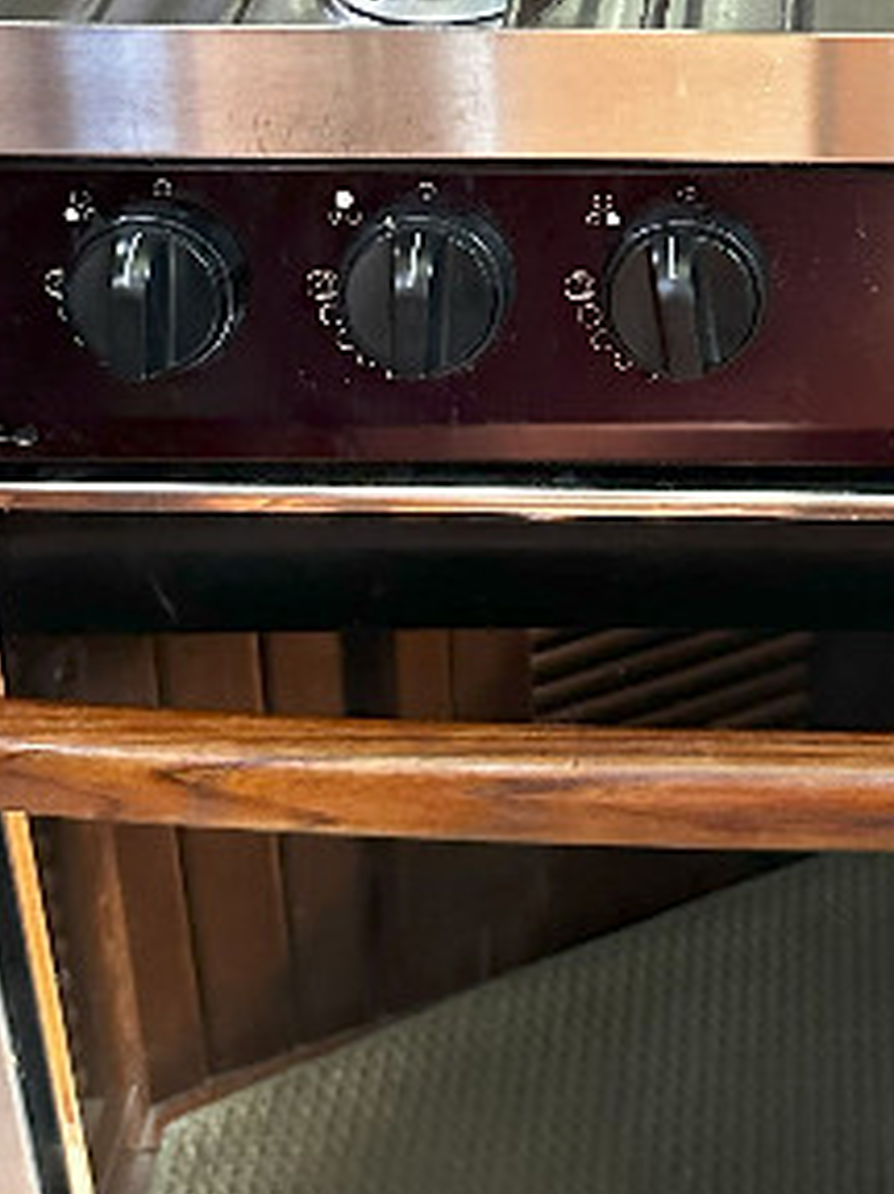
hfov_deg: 21.3
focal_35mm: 67
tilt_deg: -27.0
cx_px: 836
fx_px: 2309
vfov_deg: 27.3
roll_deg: -0.7
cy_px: -8
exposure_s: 1/47
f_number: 1.78
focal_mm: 6.86
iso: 1000
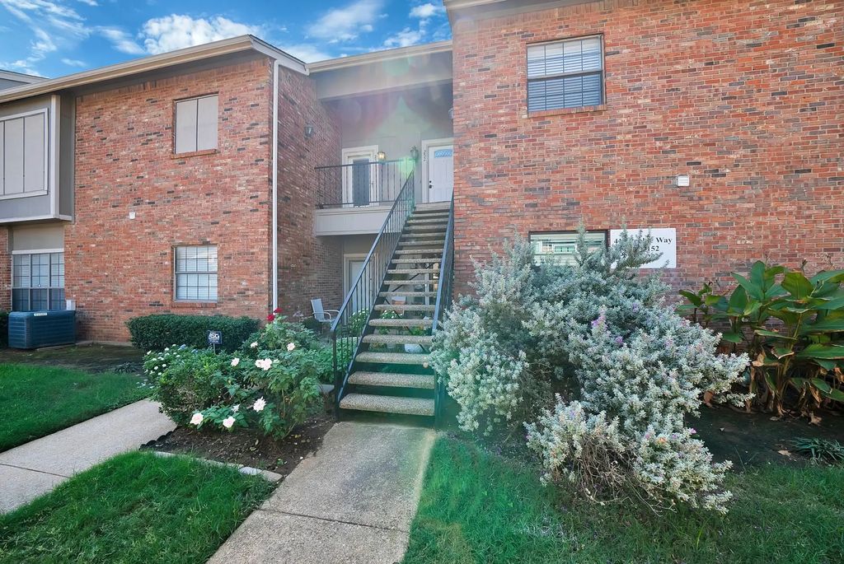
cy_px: 282
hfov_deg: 112.6
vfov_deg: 90.1
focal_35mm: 12
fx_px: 282
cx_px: 422
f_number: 9
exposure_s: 1/200
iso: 640
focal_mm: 12
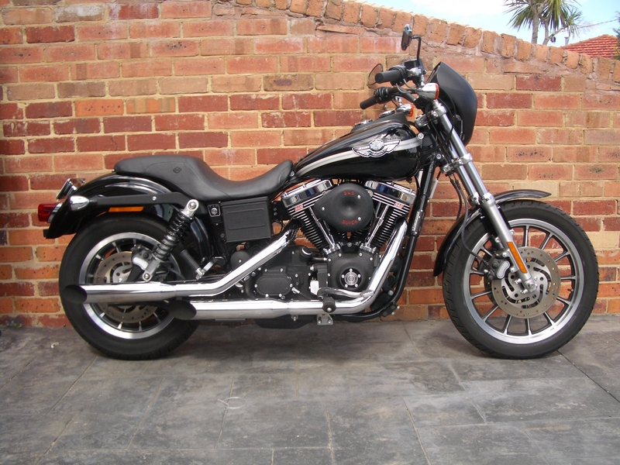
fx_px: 627
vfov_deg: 40.7
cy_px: 232
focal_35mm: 35
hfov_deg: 52.6
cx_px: 310
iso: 50
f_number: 4.3
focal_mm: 5.8
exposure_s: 1/250
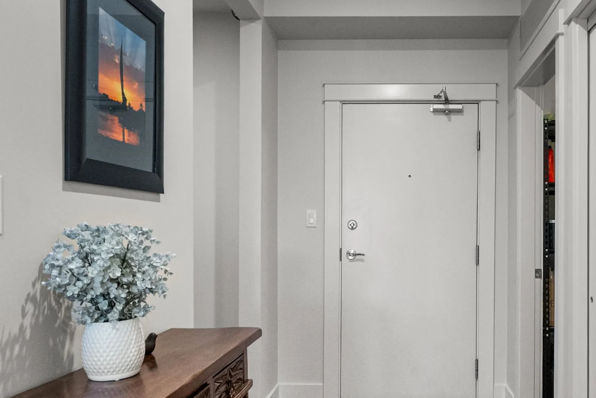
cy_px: 226
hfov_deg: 59.0
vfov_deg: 43.6
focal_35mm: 30
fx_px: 497
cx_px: 439
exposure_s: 1/30
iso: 12800
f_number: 9
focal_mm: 16
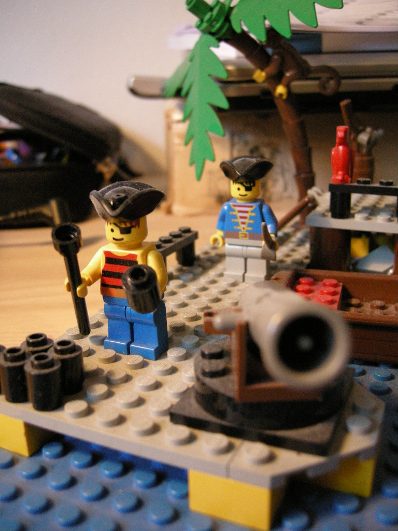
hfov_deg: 39.7
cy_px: 266
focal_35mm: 36
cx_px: 199
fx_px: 552
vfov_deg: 51.4
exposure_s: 1/26.2
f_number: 2.7
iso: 400
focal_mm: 7.5
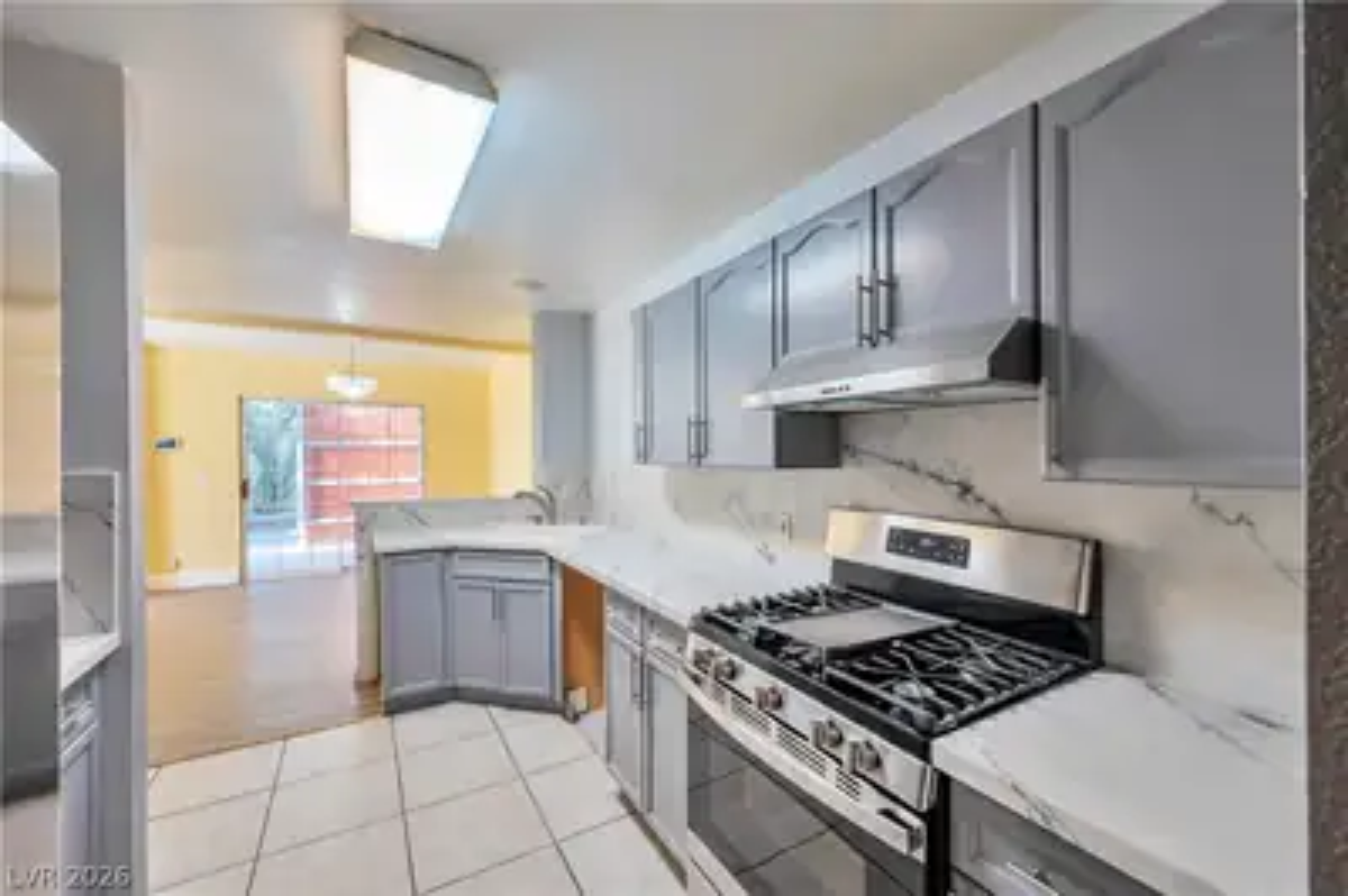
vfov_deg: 81.1
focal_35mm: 14
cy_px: 448
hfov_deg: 104.3
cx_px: 674
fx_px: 524
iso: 320
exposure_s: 1/13
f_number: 9
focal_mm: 14
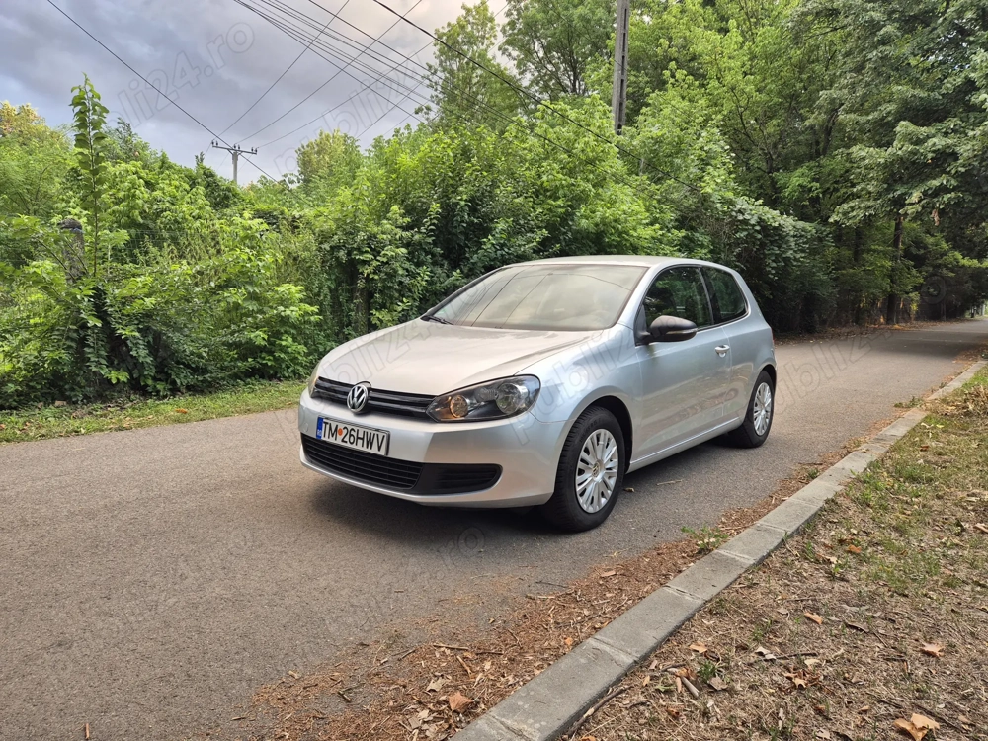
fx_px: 656
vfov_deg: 58.9
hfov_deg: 73.9
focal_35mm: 23
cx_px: 494
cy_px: 370
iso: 40
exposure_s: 1/180
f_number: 1.8
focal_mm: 5.4
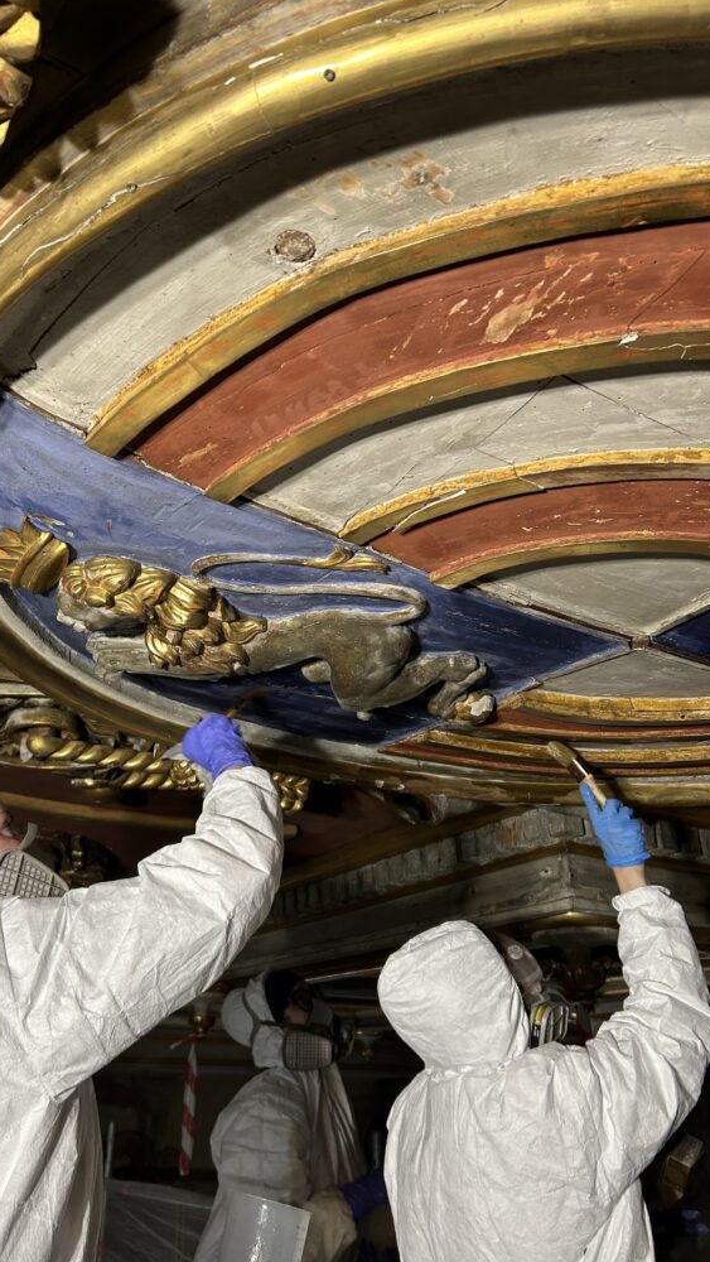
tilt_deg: +24.0
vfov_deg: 66.1
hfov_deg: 40.0
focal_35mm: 29
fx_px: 970
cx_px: 274
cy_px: 637
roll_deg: +1.3
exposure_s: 1/50
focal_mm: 5.7
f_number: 1.5
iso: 100
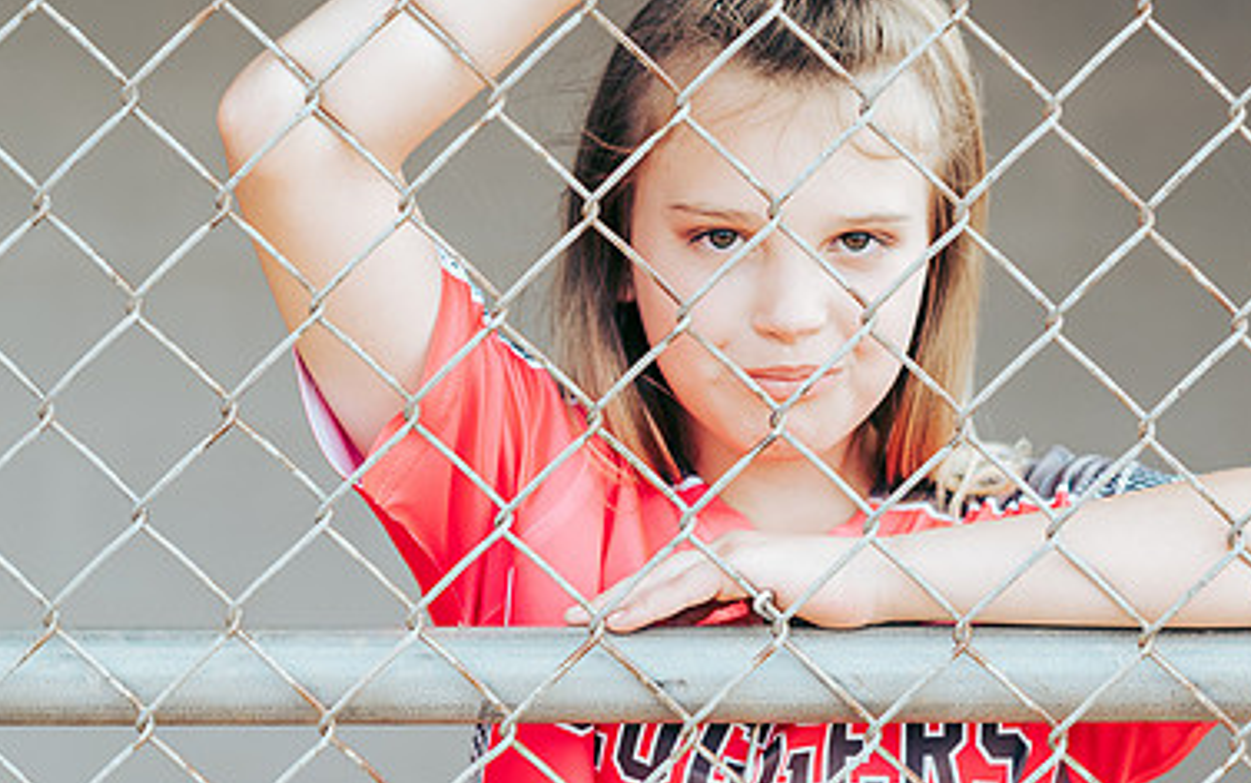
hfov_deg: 15.3
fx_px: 4639
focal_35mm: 136
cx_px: 811
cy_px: 264
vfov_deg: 9.6
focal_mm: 85
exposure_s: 1/500
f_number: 2.8
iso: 160
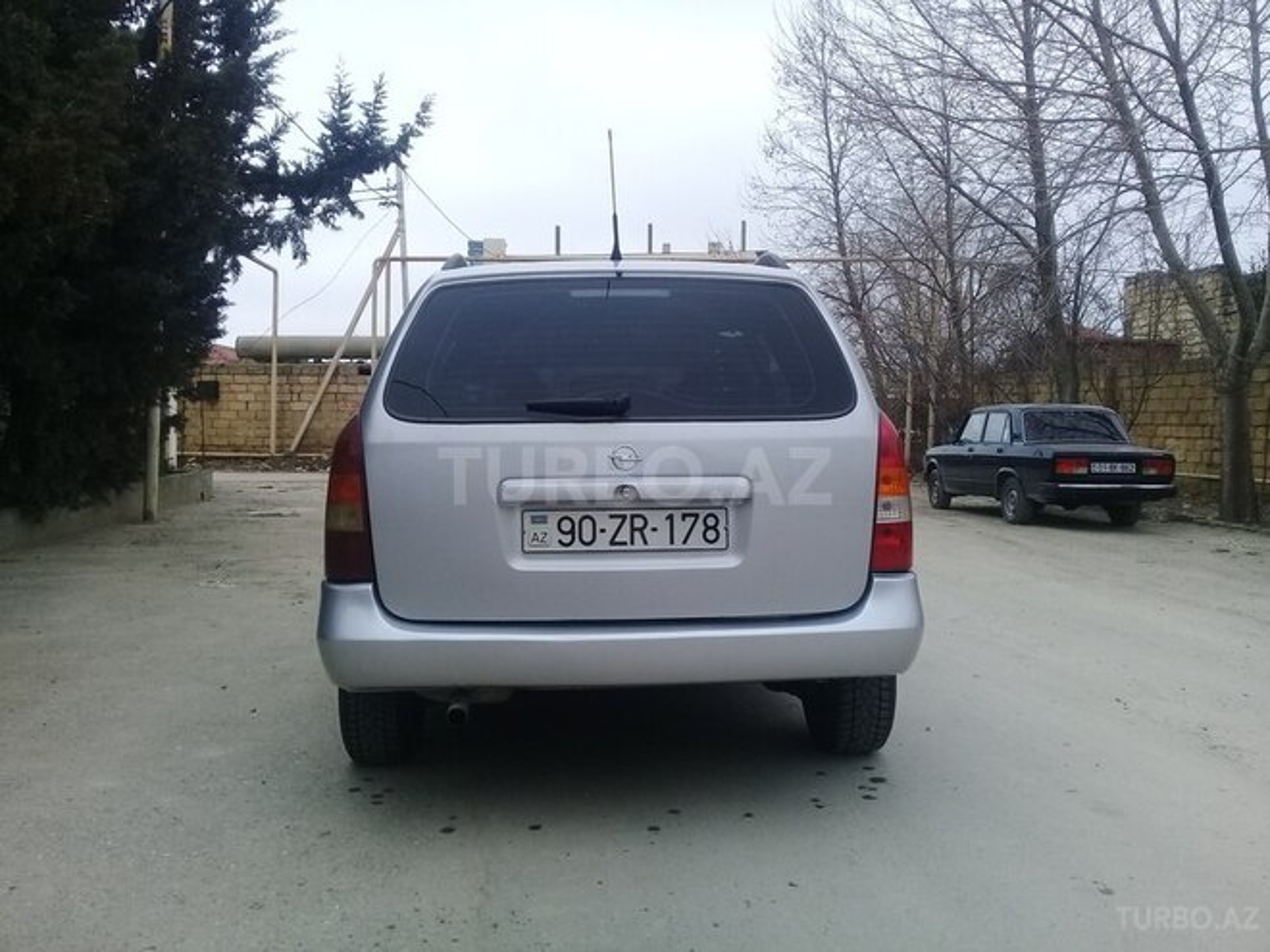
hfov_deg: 58.4
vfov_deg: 45.4
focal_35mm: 31
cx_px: 635
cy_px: 476
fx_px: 1137
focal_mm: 3.3
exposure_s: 1/858
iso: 50
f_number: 2.2
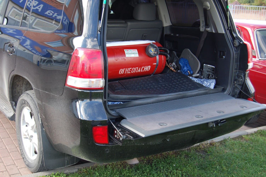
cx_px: 133
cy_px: 88
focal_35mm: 48
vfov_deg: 28.0
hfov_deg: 41.1
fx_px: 354
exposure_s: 1/125
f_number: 5.6
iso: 360
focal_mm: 32
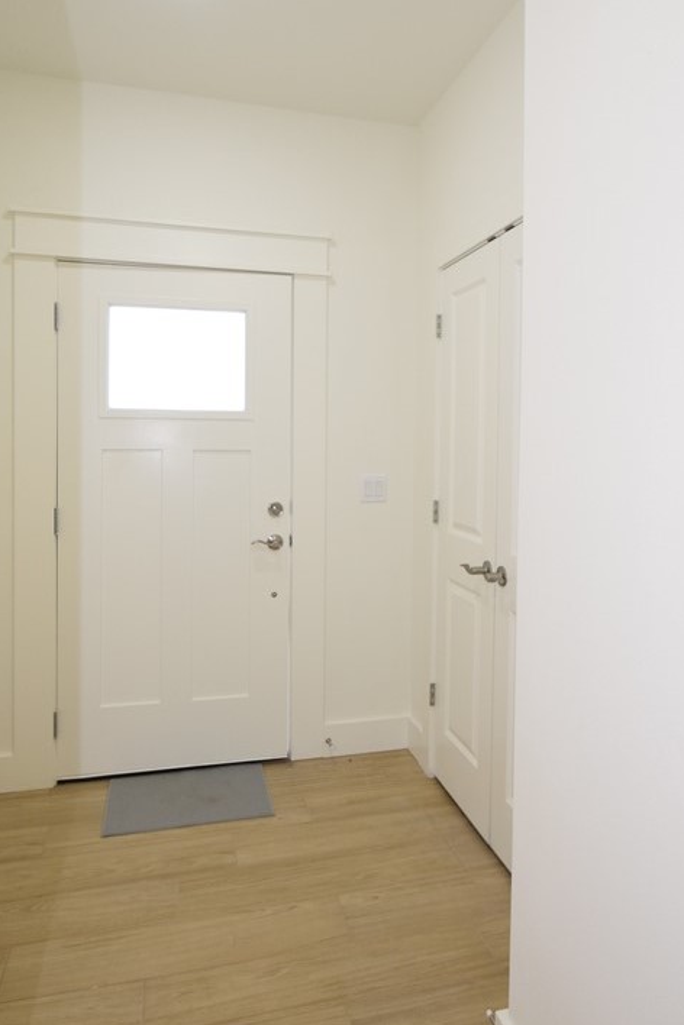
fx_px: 655
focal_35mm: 23
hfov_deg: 55.1
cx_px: 335
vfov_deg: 75.6
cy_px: 437
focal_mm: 10
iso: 640
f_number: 5.6
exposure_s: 1/125
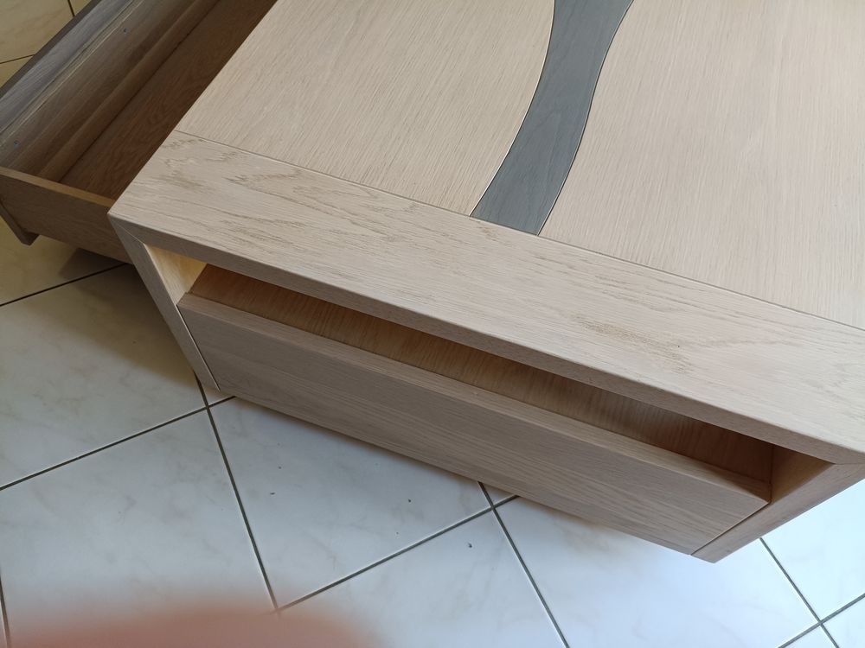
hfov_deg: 67.3
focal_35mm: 26
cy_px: 324
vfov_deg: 53.1
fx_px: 650
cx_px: 432
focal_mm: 4.94
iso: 478
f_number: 1.5
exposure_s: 1/101
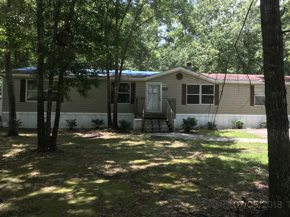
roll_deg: -0.9
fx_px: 268
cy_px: 96
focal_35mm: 32
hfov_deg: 56.6
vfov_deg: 44.1
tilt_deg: +2.5
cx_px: 165
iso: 20
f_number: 1.8
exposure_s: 1/359
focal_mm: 3.99
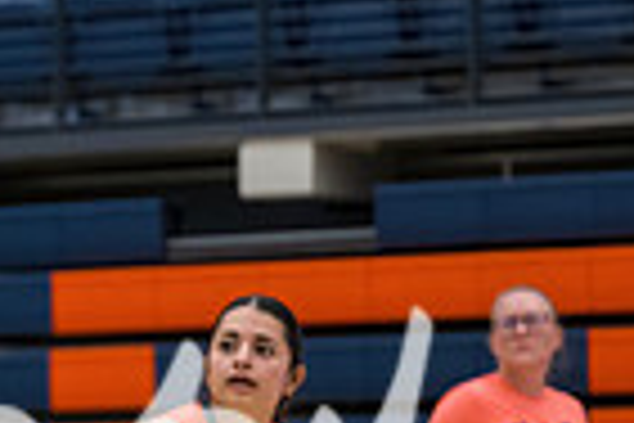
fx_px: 6375
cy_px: 448
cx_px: -652
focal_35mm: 362
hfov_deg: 5.6
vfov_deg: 3.8
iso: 2500
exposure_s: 1/1000
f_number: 2.8
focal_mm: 88
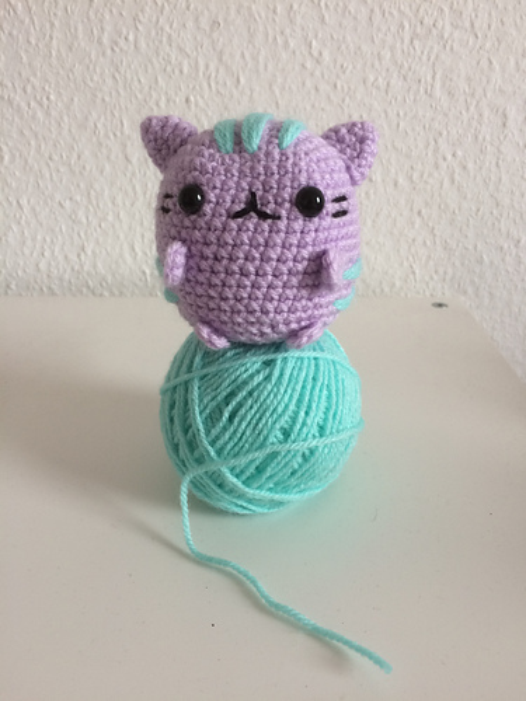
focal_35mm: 29
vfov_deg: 61.7
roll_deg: +1.8
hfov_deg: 48.2
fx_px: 588
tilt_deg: -25.7
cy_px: 350
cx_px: 263
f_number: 2.2
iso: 40
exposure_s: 1/33
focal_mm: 4.15
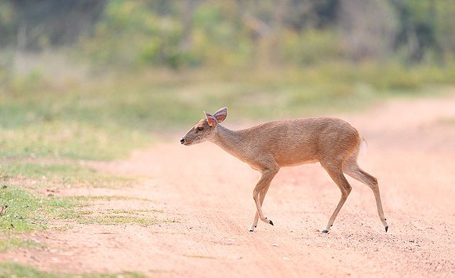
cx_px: 228
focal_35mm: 513
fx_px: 6319
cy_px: 152
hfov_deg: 4.1
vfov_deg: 2.5
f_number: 4
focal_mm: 500
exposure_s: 1/1250
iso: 500
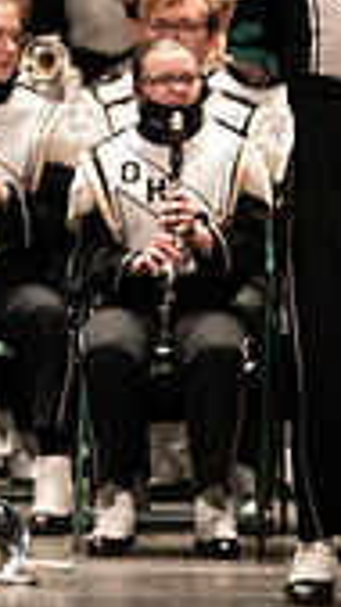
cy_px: 79
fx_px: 11563
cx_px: 704
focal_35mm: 719
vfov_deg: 3.0
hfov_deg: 1.7
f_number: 2.8
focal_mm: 200
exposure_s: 1/500
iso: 2500
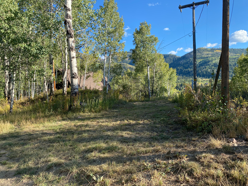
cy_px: 93
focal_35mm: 26
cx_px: 124
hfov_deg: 67.3
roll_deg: +1.9
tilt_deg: -2.4
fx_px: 186
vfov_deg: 53.1
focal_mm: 4.25
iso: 32
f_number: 1.8
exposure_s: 1/864
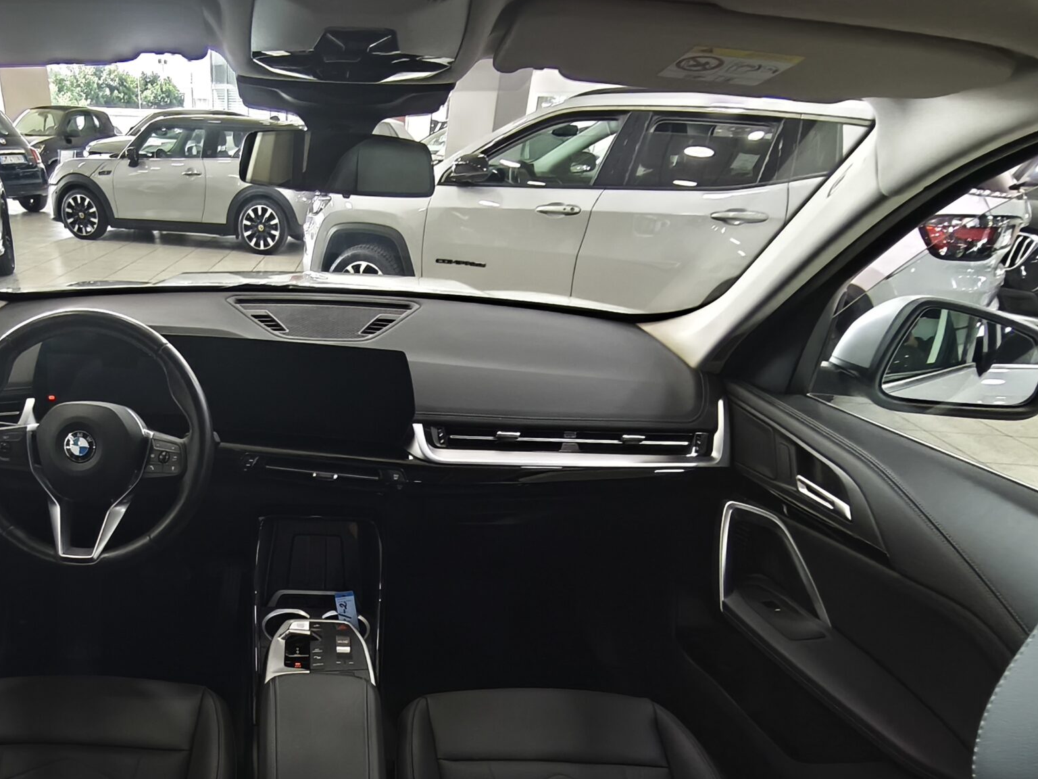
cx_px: 309
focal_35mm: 25
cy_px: 557
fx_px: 750
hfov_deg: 66.6
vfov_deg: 53.1
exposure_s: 1/20
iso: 640
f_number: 2.2
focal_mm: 1.91
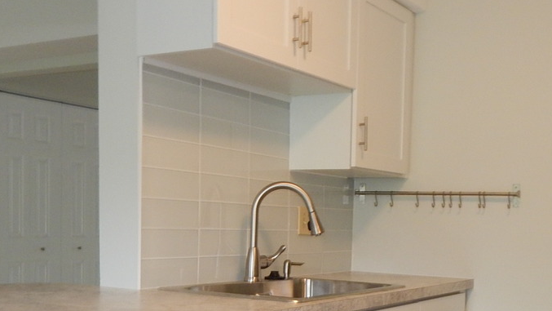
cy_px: 283
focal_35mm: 51
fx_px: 747
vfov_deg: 22.9
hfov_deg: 40.5
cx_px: 321
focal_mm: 4
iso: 200
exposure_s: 1/30
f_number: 3
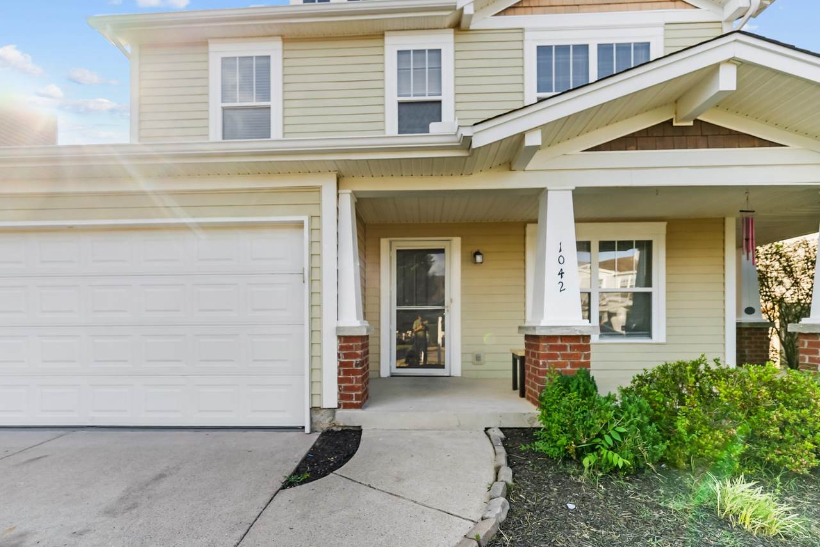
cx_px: 410
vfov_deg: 81.3
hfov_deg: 104.2
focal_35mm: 14
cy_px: 274
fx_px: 319
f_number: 2.8
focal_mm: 14
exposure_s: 1/2000
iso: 640
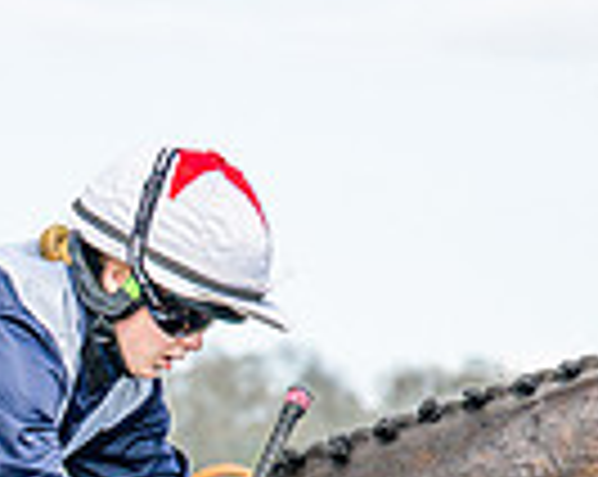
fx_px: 9366
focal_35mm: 530
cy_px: 835
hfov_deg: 3.7
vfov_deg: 2.9
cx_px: 91
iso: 400
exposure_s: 1/1600
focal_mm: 89
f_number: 4.5
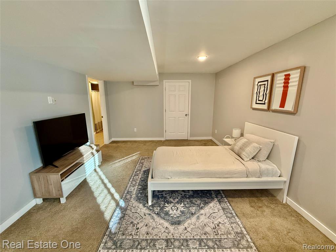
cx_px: 168
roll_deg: +0.0
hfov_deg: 102.1
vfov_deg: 85.7
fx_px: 136
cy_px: 126
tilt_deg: -11.8
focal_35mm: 14
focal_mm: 2.22
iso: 500
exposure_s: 1/120
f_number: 2.2
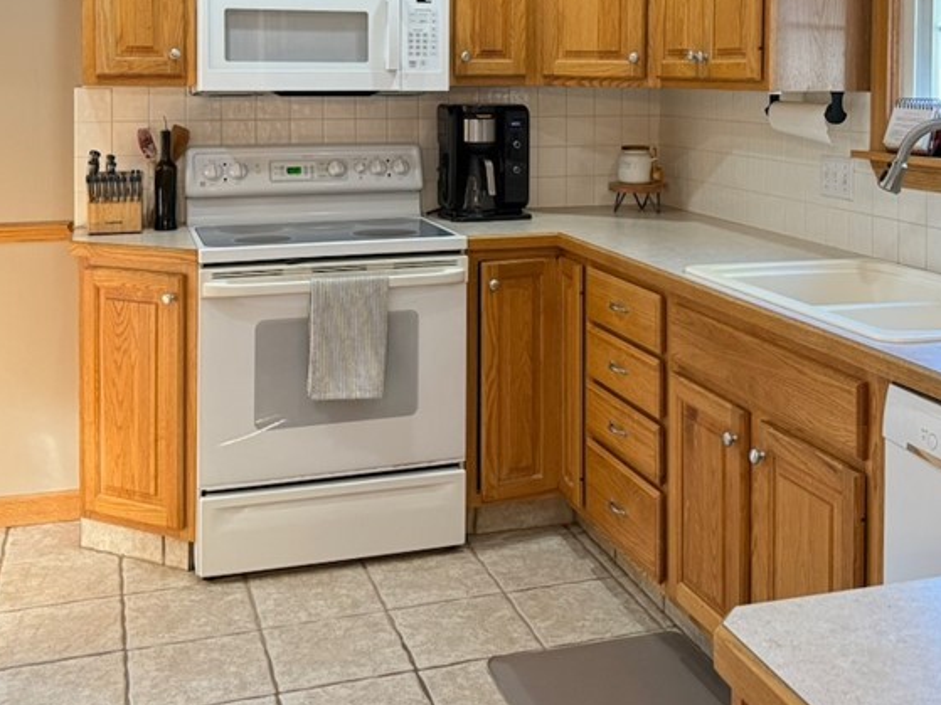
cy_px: 96
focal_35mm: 44
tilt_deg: -0.8
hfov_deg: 42.9
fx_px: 1196
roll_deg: -0.1
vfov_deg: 31.6
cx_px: 530
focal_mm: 6.76
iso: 400
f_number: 1.78
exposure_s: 1/120
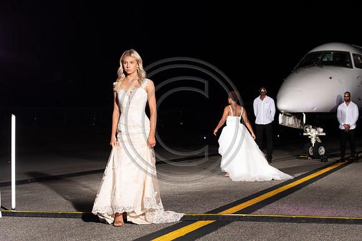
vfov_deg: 19.4
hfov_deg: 28.9
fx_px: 703
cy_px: 120
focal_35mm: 70
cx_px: 181
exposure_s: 1/200
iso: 1000
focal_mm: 70
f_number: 6.3
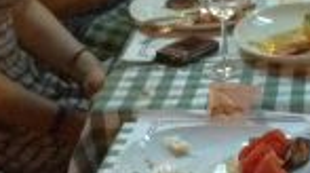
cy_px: -143
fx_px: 1206
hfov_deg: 14.2
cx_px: 369
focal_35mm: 147
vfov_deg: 7.9
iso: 250
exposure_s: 1/15
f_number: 2.4
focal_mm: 3.3
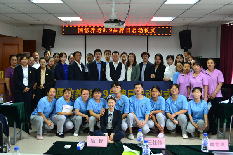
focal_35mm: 42
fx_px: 272
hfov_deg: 46.4
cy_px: 78
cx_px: 116
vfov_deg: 31.9
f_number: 5
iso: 800
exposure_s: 1/15
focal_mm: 28
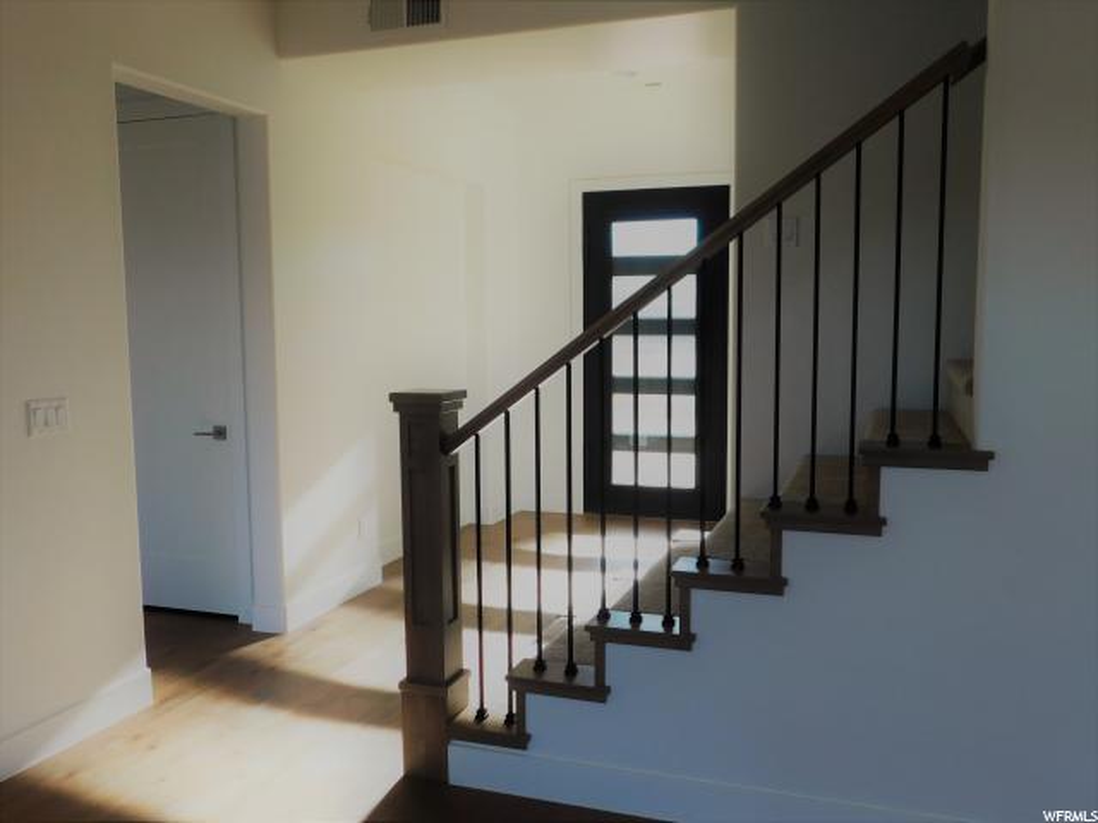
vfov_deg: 46.8
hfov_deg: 60.0
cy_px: 412
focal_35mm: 30
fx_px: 952
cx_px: 549
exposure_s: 1/125
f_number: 3.2
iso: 125
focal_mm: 5.3
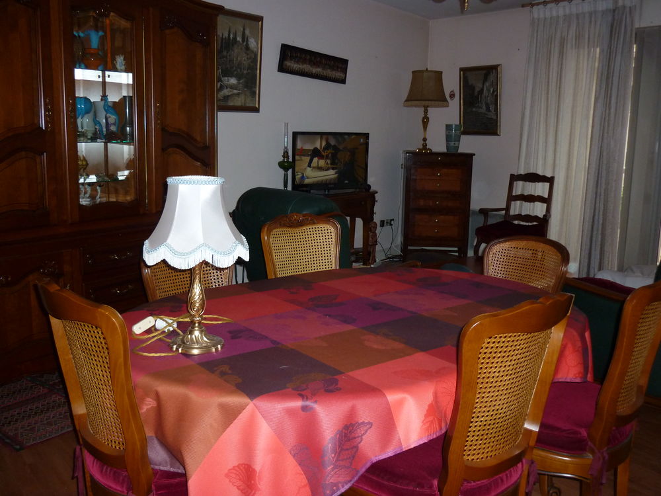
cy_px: 248
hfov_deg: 55.4
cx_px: 330
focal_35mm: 33
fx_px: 630
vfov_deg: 42.9
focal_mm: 5.5
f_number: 2.8
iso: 200
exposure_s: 1/30
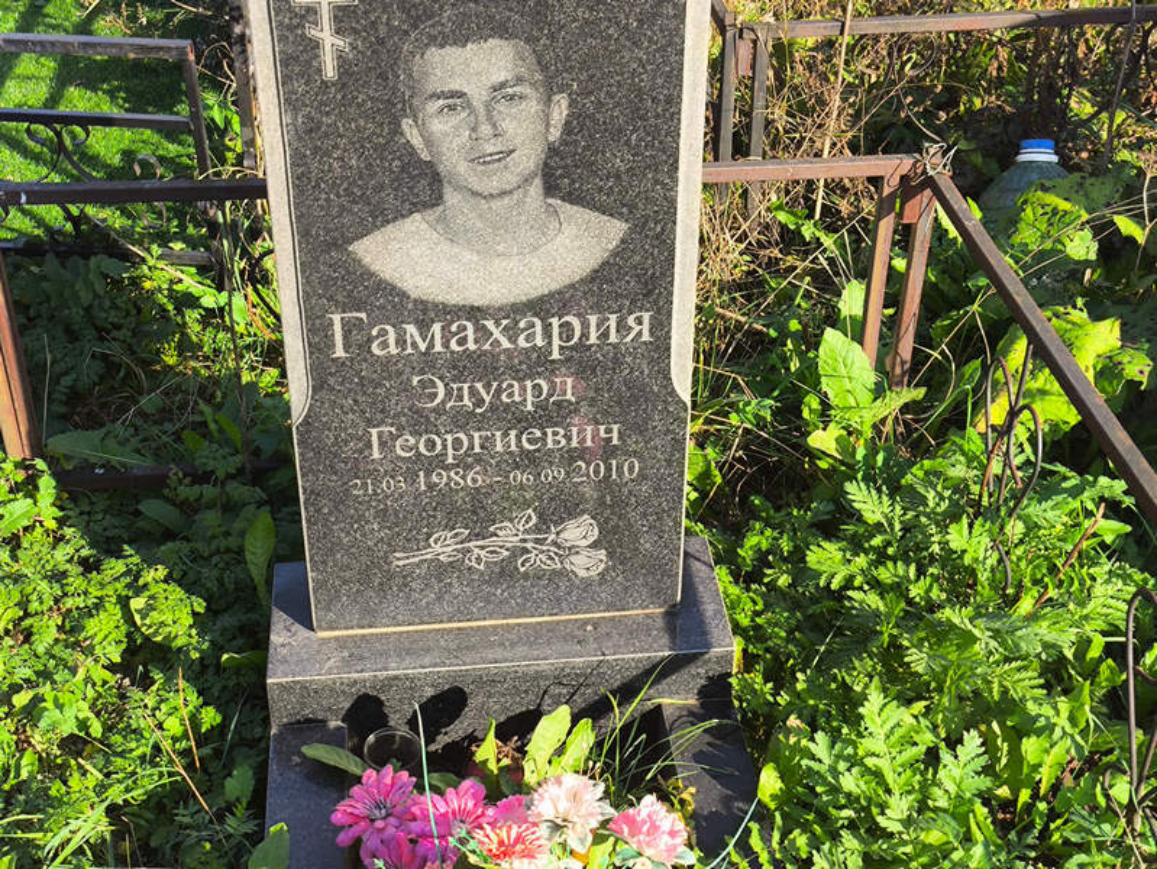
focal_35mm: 50
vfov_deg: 29.1
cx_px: 578
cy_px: 434
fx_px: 1672
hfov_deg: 38.2
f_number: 1.7
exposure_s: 1/523
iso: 50
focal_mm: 4.71
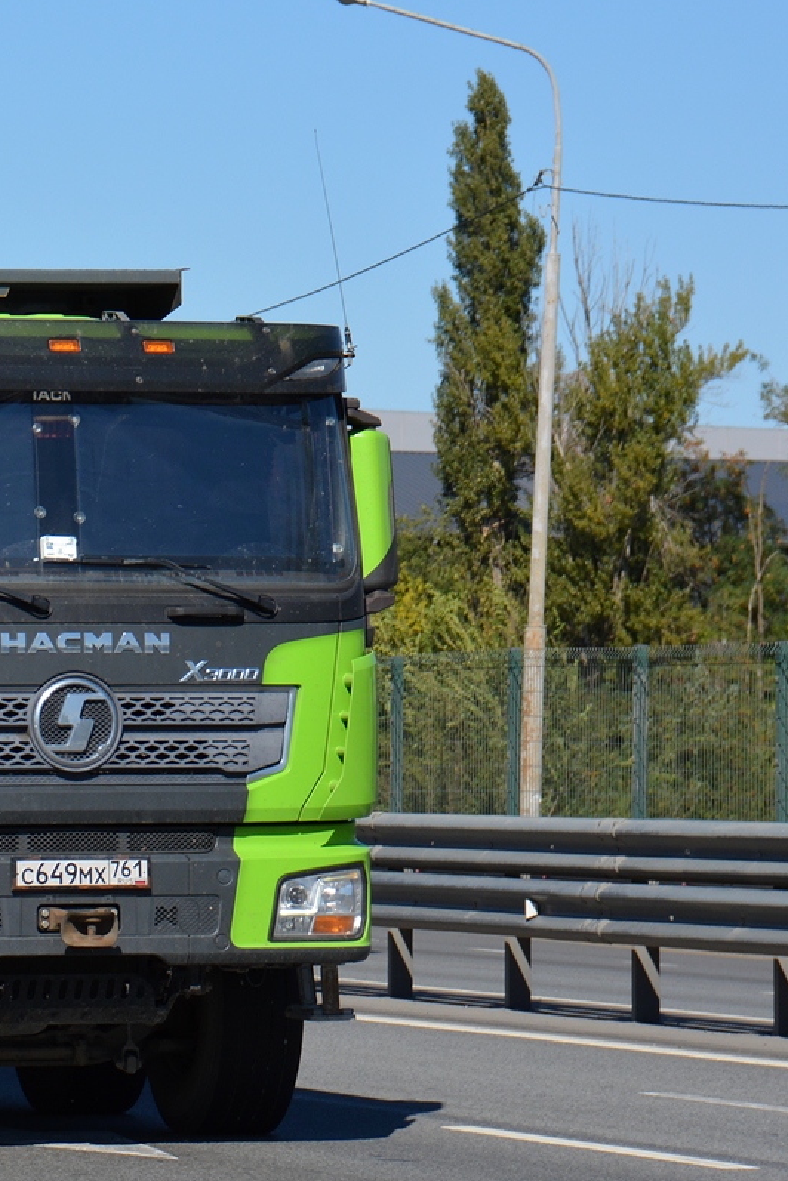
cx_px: -93
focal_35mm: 203
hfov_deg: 6.7
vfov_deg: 10.1
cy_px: 590
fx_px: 6665
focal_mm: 90
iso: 400
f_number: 6.3
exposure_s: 1/1600
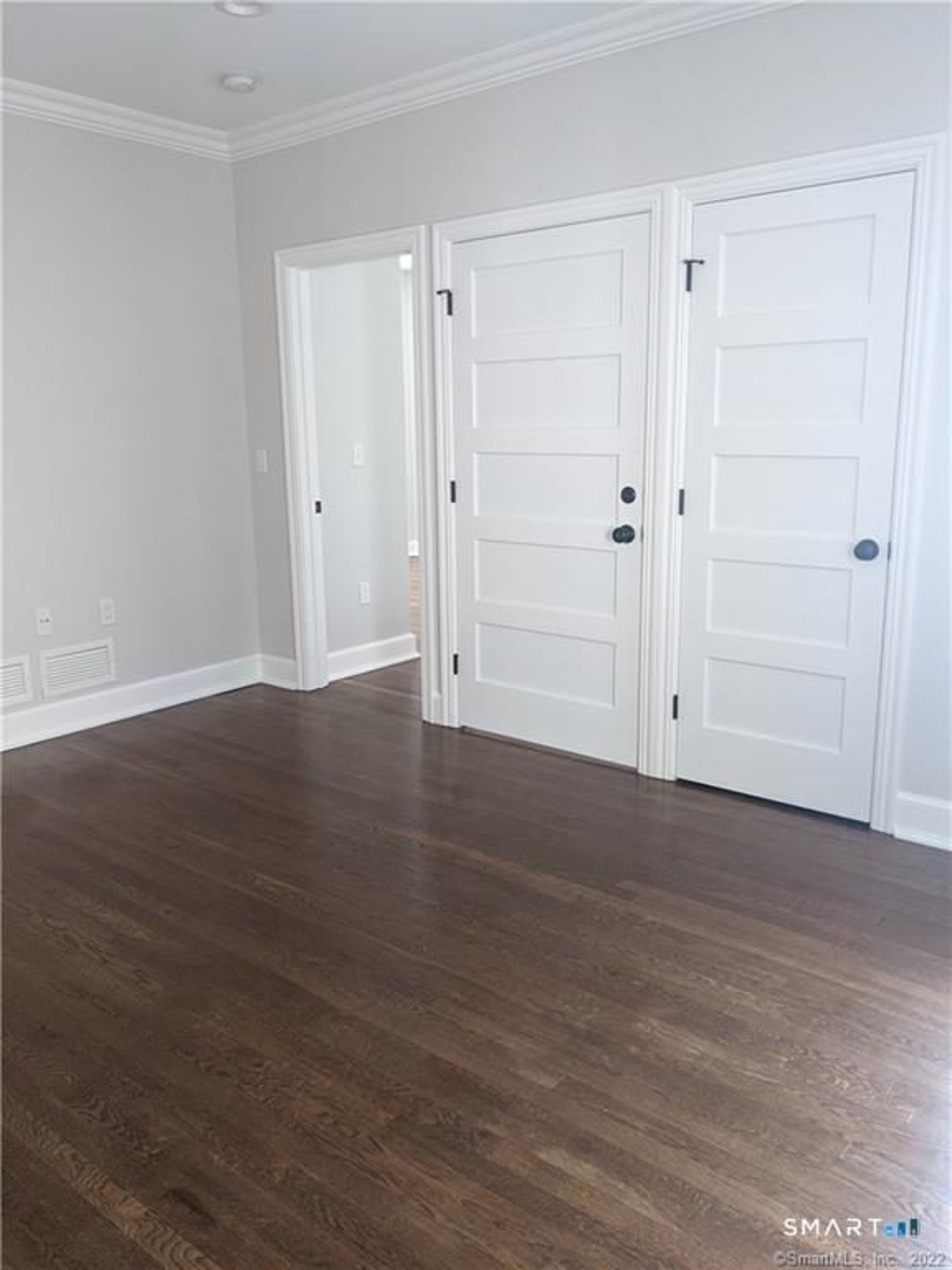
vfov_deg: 65.3
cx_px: 476
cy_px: 635
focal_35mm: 27
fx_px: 990
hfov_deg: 51.4
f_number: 1.73
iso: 79
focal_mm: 4.38
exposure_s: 1/24
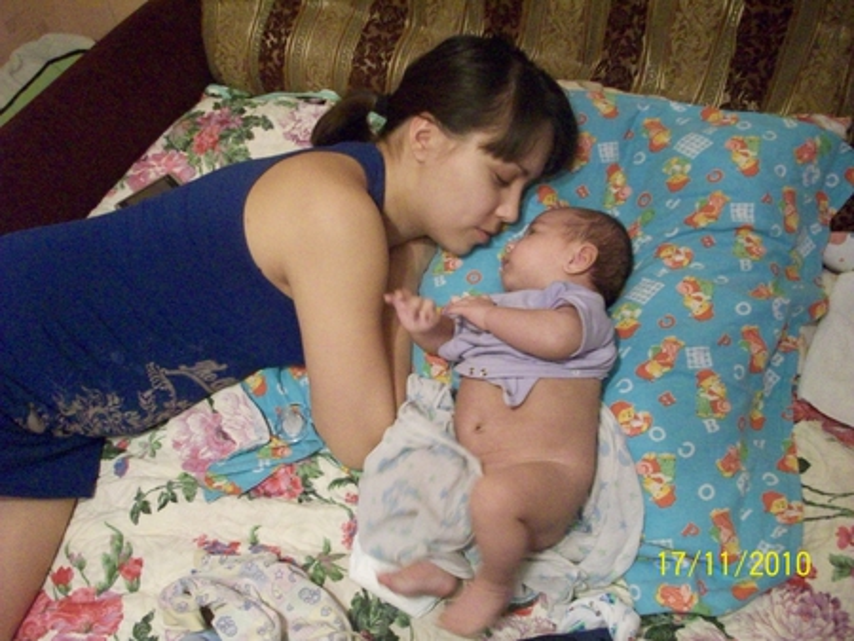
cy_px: 320
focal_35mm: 34
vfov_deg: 41.8
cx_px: 427
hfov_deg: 53.9
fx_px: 839
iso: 800
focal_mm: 5.7
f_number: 2.8
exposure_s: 1/27
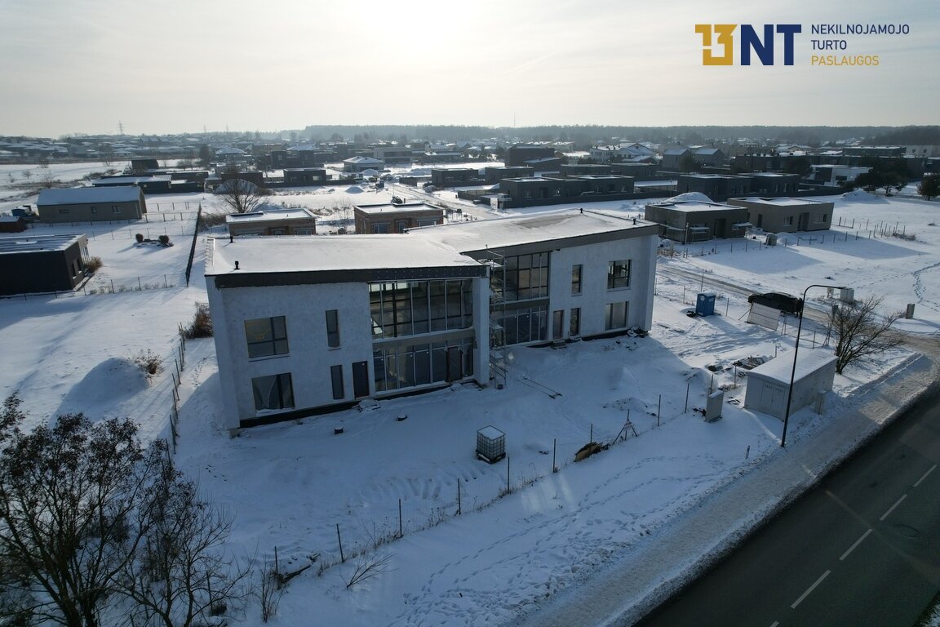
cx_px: 470
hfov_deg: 78.6
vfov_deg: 57.2
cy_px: 314
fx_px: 574
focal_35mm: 22
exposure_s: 1/4000
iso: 130
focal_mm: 8.38
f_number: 2.8
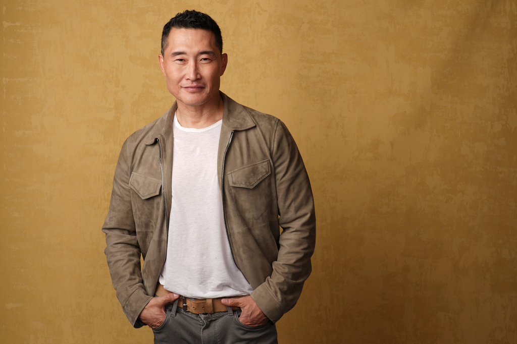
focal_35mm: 47
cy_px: 172
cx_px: 258
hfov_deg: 41.9
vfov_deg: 28.6
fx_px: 675
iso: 200
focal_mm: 47
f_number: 9
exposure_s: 1/250
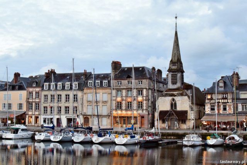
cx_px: 124
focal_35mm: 52
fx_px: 360
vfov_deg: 25.8
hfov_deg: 37.8
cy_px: 82
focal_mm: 35
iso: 1600
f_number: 7.1
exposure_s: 1/60
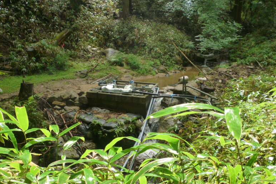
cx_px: 130
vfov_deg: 34.2
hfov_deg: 49.5
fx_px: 299
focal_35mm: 39
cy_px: 83
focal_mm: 5.2
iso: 125
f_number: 3.3
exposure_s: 1/80
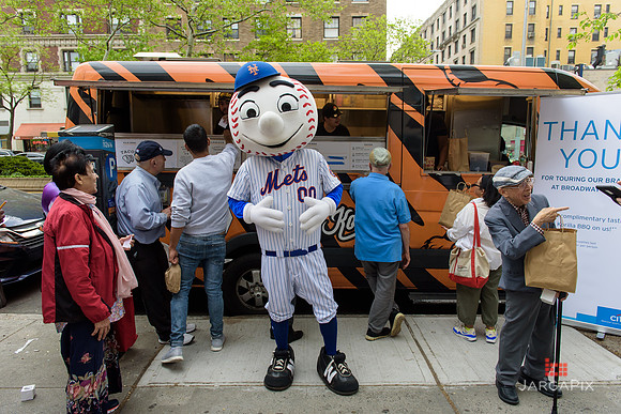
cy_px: 207
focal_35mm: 24
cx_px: 310
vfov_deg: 53.2
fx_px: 414
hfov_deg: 73.7
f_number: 4
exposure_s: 1/250
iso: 200
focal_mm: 24
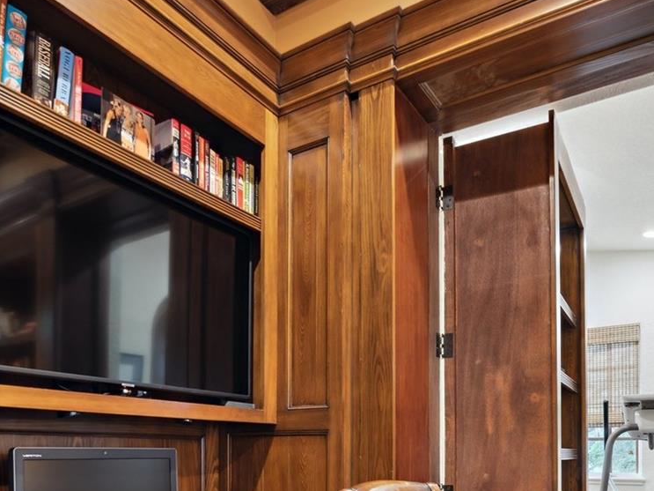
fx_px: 548
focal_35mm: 29
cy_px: 436
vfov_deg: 44.2
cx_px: 337
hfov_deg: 61.7
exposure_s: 1/1.25
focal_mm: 14
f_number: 8
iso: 400
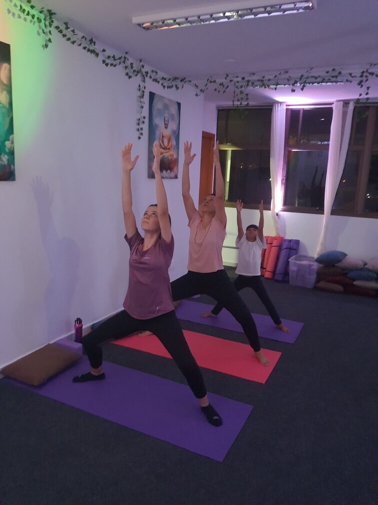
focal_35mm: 26
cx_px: 189
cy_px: 252
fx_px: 379
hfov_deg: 53.1
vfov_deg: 67.3
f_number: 1.7
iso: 800
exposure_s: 1/10
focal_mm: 4.32
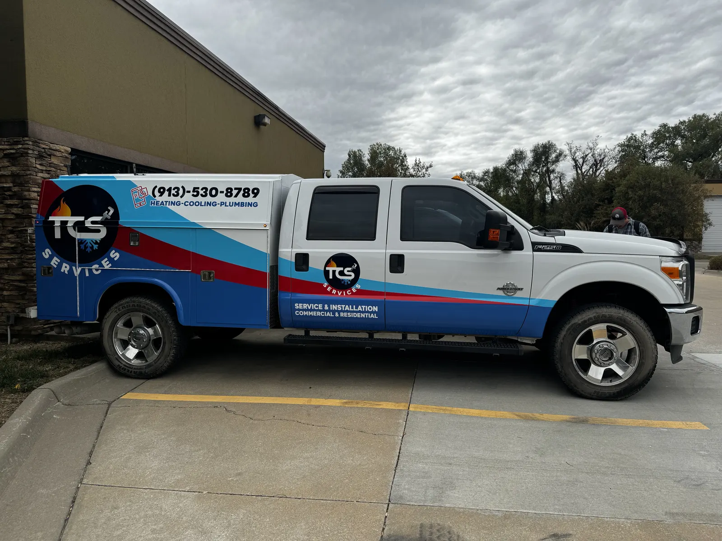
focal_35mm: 24
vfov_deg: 56.8
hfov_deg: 71.6
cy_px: 270
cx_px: 361
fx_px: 501
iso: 80
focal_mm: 6.86
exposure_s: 1/2604
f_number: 1.78
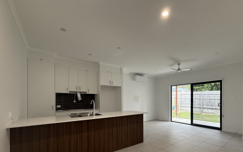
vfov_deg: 66.3
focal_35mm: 17
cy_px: 100
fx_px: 113
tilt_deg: -0.3
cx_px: 135
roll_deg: -0.4
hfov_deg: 94.0
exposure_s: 1/100
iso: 125
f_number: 2.2
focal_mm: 2.22
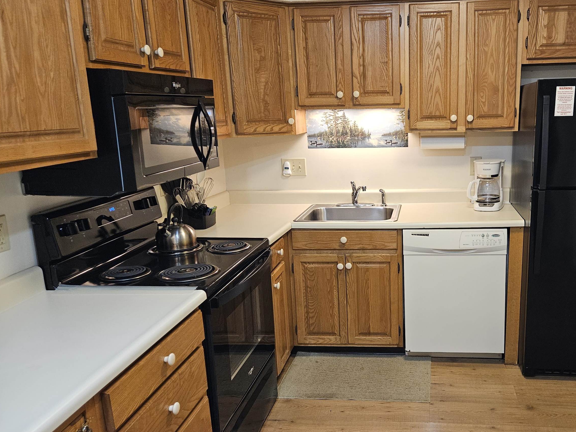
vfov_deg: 45.4
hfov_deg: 57.0
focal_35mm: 31
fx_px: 516
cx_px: 385
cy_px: 225
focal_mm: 5.4
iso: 640
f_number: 1.8
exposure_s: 1/120
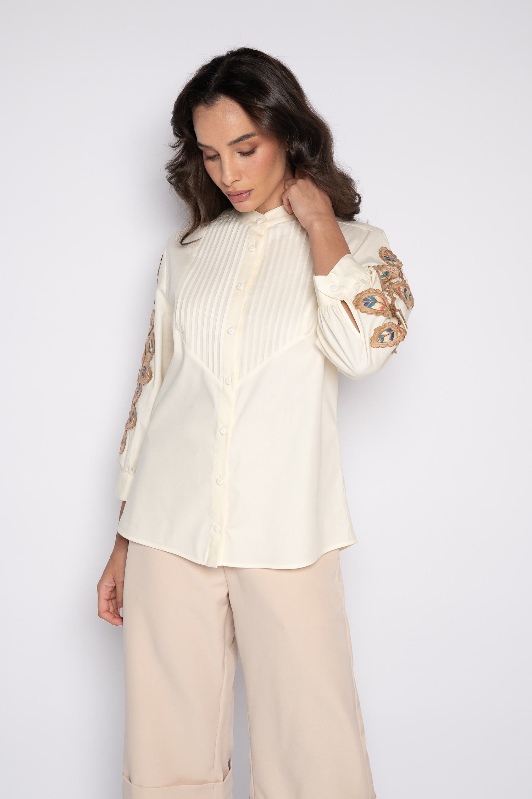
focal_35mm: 48
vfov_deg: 41.1
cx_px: 266
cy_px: 400
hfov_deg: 28.0
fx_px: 1065
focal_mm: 48
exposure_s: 1/125
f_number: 8
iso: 400
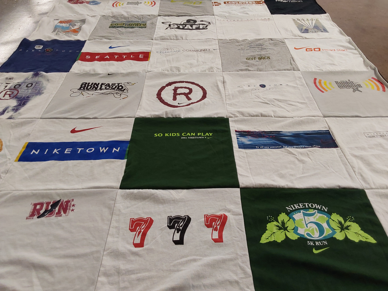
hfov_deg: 63.4
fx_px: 314
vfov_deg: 49.7
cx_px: 194
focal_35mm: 28
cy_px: 146
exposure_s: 1/60
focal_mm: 2.91
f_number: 1.9
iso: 64
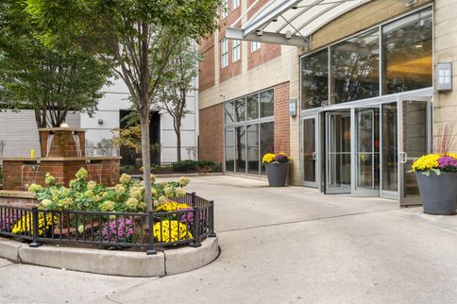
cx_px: 227
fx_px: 393
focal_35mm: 31
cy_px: 153
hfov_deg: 60.3
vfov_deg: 42.3
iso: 320
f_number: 8
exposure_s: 1/15
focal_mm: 30
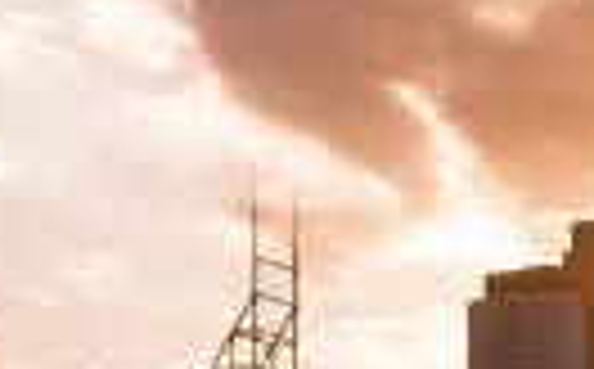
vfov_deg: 8.0
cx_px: 1022
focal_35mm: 161
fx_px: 2602
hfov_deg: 12.1
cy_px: 540
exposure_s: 1/640
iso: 50
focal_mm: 34
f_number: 8
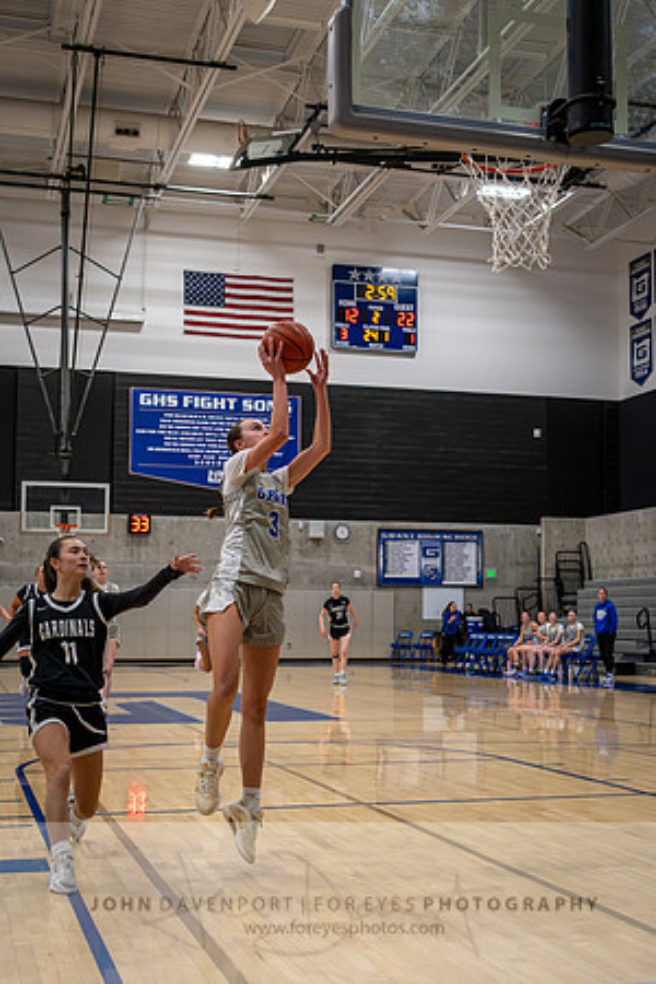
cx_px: 320
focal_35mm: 47
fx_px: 1284
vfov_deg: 41.9
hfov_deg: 28.7
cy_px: 529
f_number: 2.8
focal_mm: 24
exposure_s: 1/1000
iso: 3600
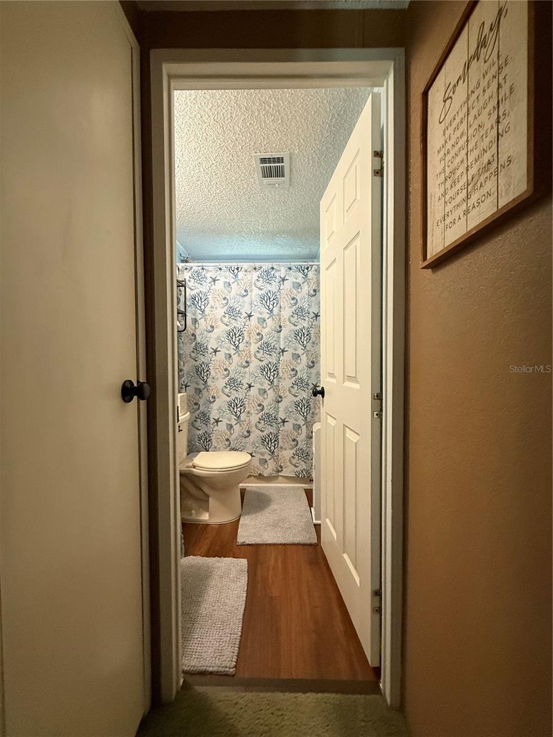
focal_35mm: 14
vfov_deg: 102.1
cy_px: 368
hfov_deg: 85.7
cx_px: 276
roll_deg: -0.3
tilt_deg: +0.8
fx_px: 298
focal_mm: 2.22
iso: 500
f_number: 2.2
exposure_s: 1/60
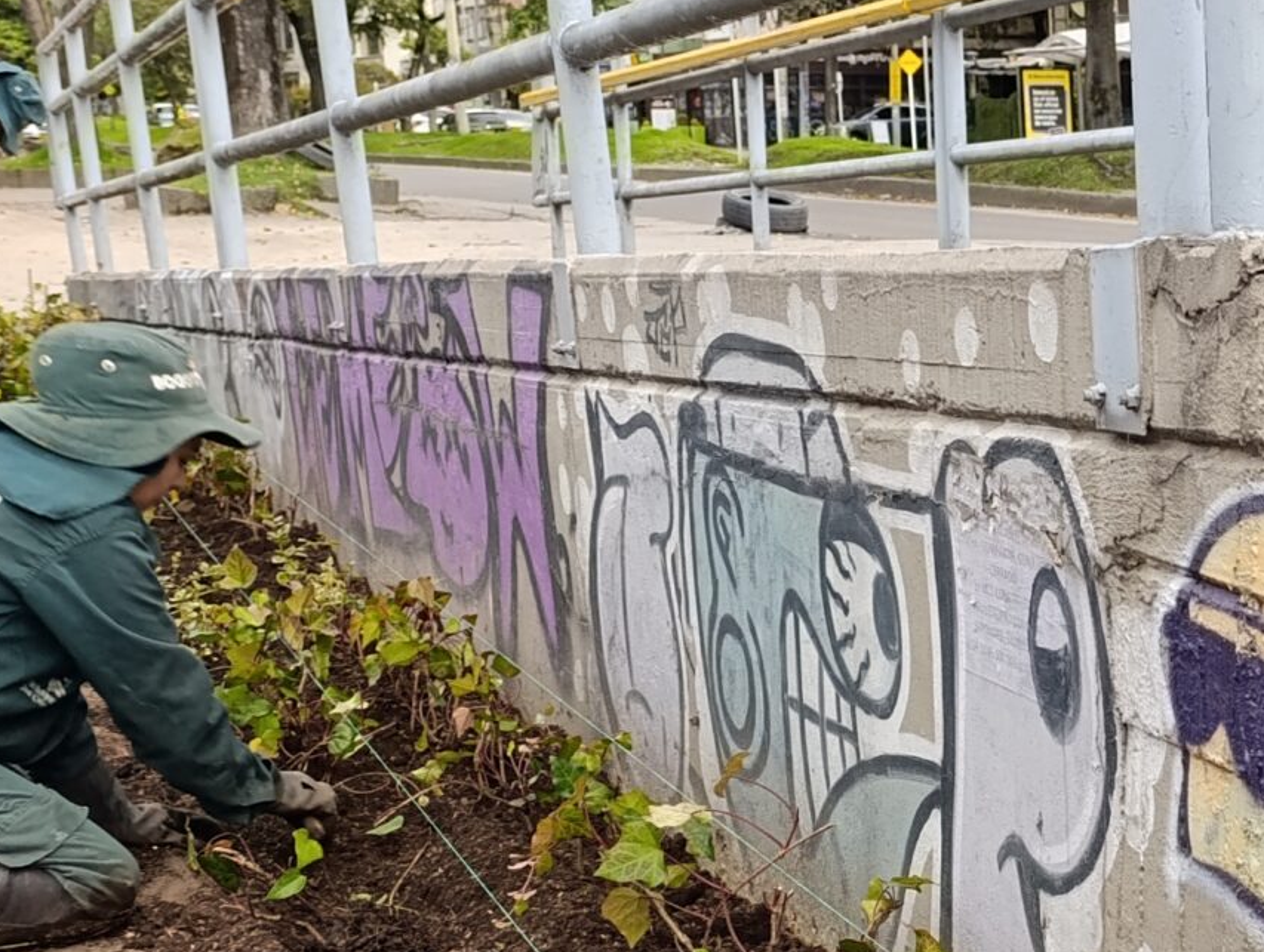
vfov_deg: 21.1
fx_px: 2524
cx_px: 1461
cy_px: 751
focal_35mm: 69
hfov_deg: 25.6
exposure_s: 1/120
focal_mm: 6.14
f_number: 1.6
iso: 64
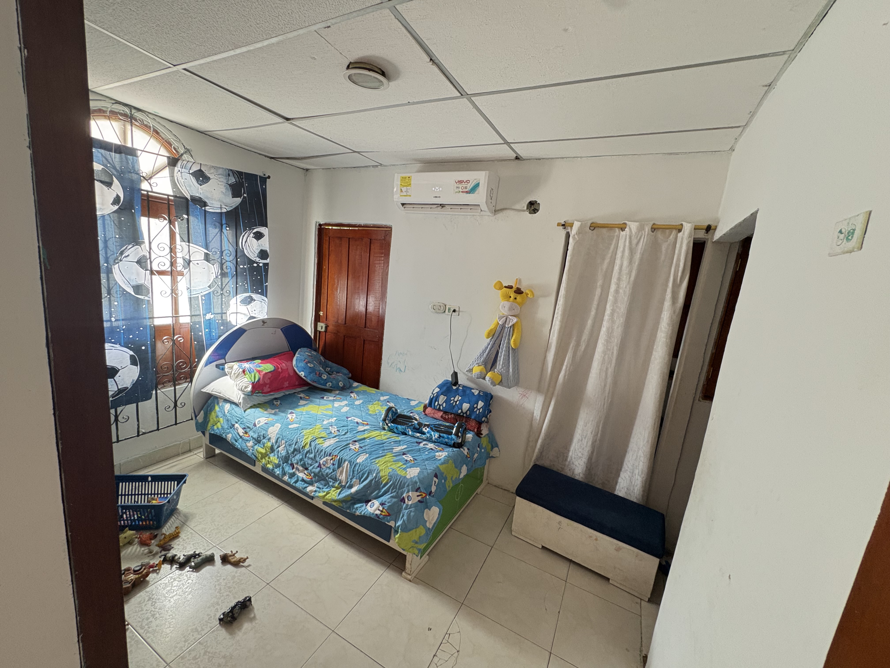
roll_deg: -5.5
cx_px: 445
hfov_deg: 102.1
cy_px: 334
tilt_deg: -9.0
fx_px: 360
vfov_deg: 85.7
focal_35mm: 14
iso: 500
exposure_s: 1/60
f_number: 2.2
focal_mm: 2.22
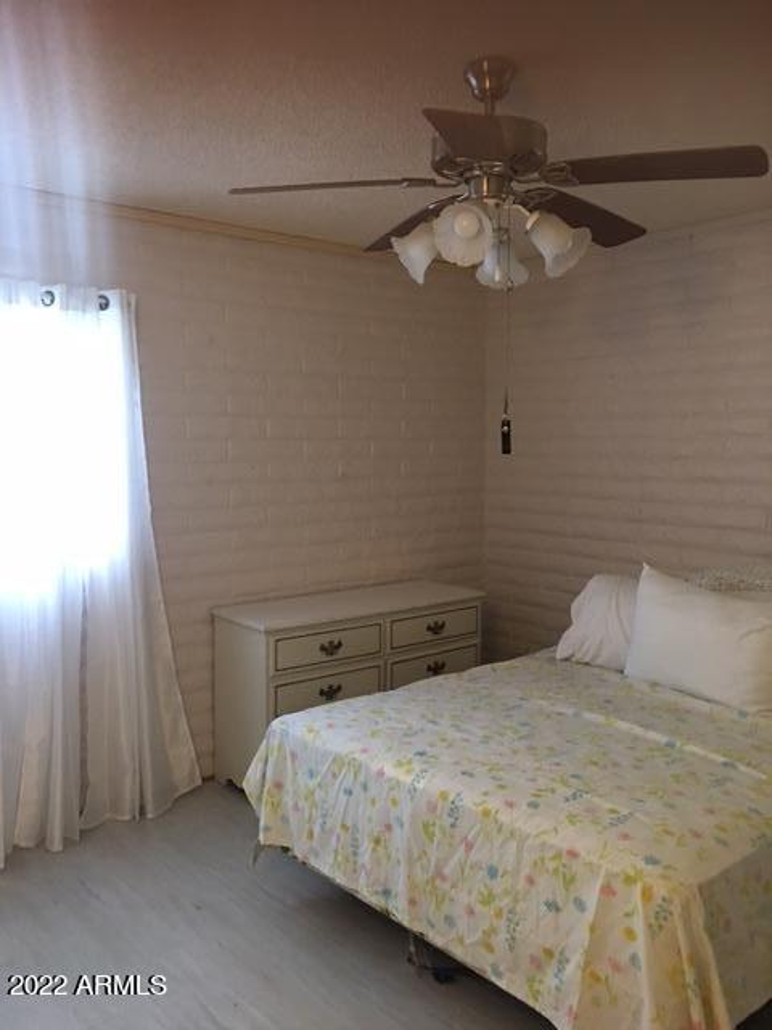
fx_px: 862
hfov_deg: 48.2
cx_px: 386
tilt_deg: -3.6
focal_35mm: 29
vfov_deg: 61.7
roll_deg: -0.2
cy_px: 515
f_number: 2.2
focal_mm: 4.15
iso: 100
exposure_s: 1/15
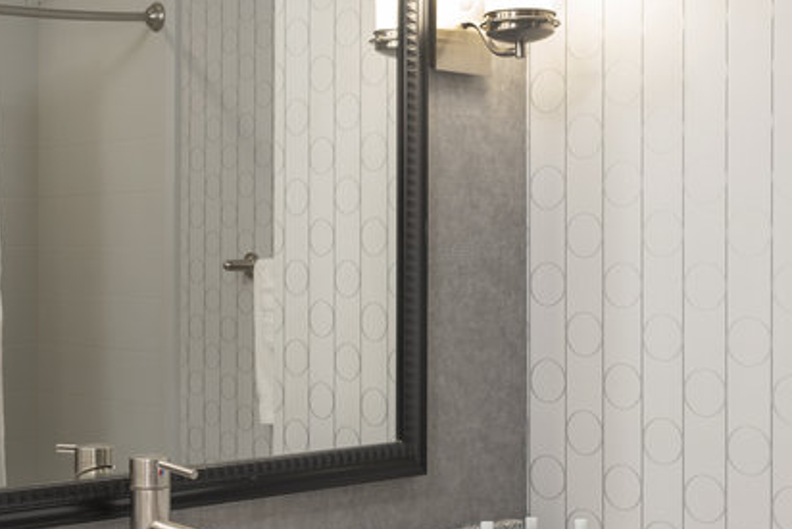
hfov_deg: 30.5
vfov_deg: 20.6
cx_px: 438
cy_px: 265
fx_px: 1452
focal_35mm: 66
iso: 100
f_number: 9
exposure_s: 1/1.67
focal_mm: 34
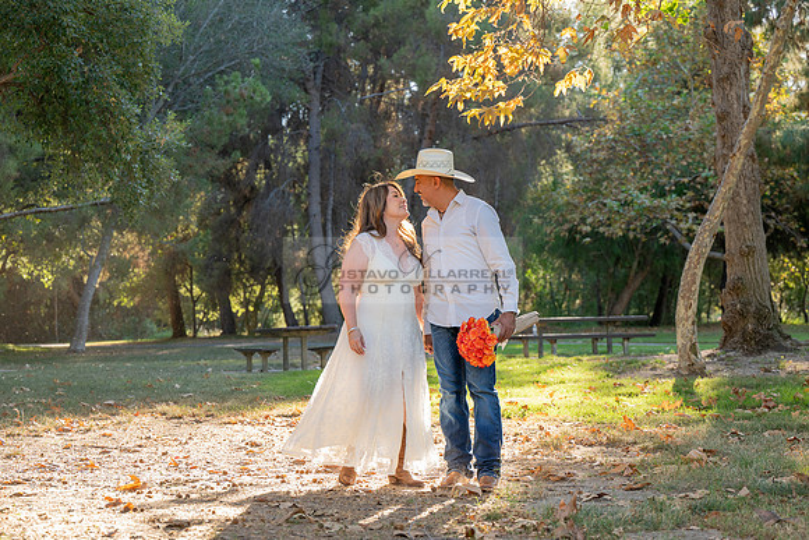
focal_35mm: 70
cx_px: 404
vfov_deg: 19.5
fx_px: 1573
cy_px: 270
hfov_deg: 28.8
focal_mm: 70
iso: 200
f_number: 4
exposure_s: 1/200
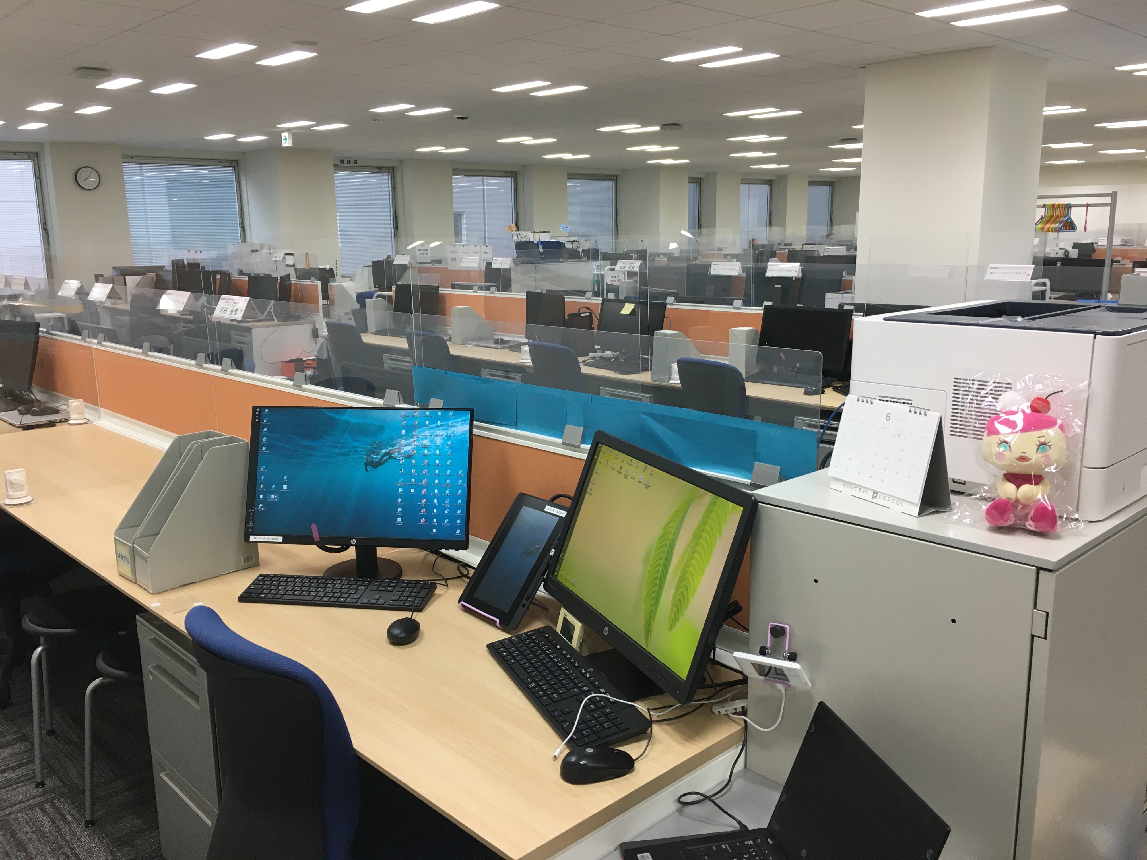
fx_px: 961
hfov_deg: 61.7
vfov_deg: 48.2
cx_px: 574
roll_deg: +0.6
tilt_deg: -12.6
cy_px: 430
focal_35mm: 29
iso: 32
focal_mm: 4.15
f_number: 2.2
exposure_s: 1/30
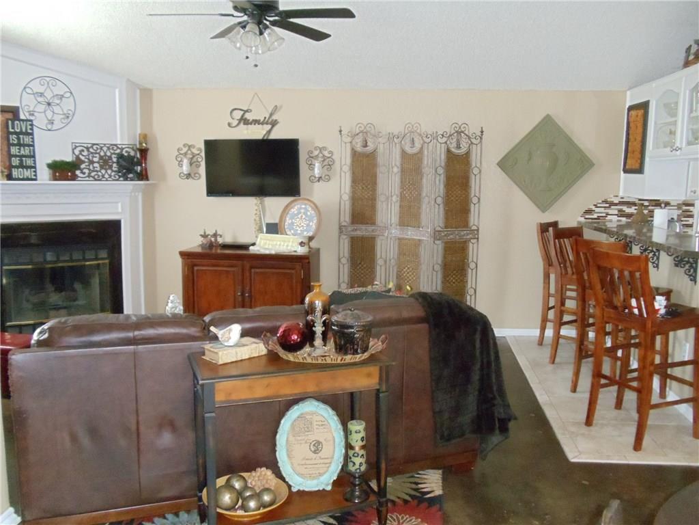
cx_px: 350
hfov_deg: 42.9
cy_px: 262
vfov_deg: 32.9
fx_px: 888
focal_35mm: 44
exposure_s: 1/30
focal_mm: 6
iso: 800
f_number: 3.5
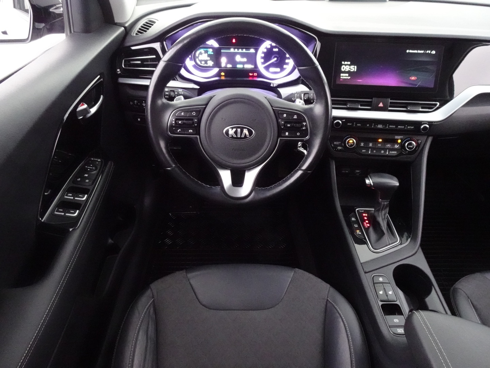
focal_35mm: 24
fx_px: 340
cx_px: 245
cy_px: 184
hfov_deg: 71.6
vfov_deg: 56.8
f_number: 3.5
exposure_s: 1/8
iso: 1600
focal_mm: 4.25
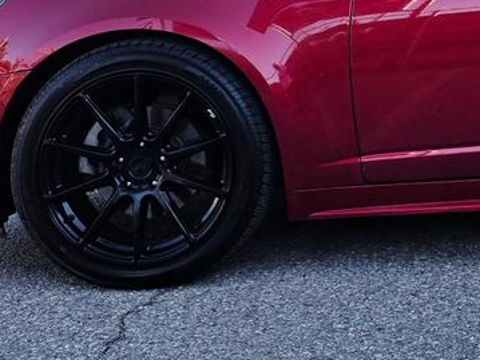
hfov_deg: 21.0
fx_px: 1137
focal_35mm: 82
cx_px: 669
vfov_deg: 16.3
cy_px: -189
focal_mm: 6.3
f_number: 1.7
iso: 80
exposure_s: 1/2500
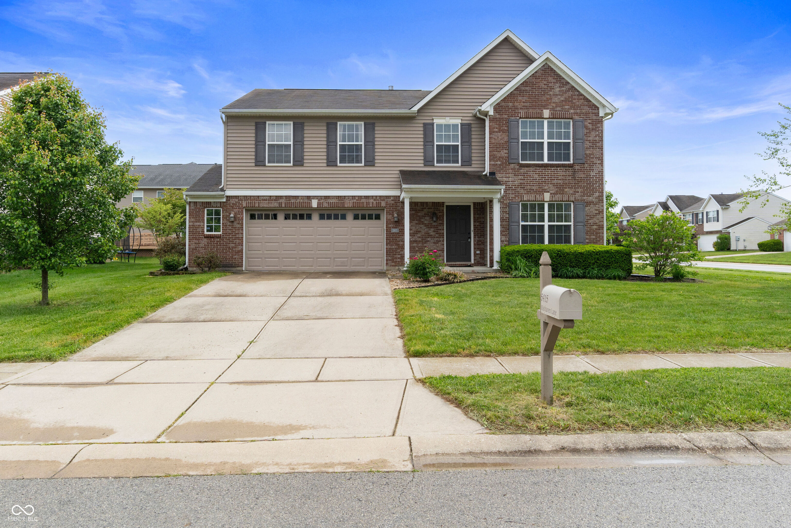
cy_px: 264
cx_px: 396
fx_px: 527
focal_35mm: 24
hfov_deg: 73.7
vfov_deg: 53.1
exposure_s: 1/500
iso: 250
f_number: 9
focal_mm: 16
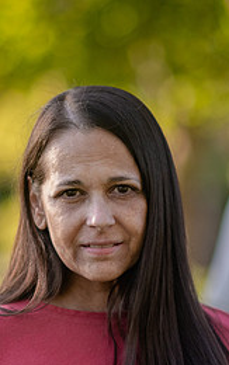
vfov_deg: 8.4
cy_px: 238
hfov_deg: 5.3
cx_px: 162
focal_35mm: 249
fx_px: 2481
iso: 800
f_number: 2
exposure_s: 1/3200
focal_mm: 105
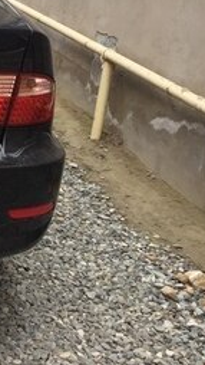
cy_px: 87
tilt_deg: -15.2
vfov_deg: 25.6
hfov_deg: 12.9
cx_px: -202
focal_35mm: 82
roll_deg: -3.1
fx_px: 792
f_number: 2.2
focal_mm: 4.15
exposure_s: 1/50
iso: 32
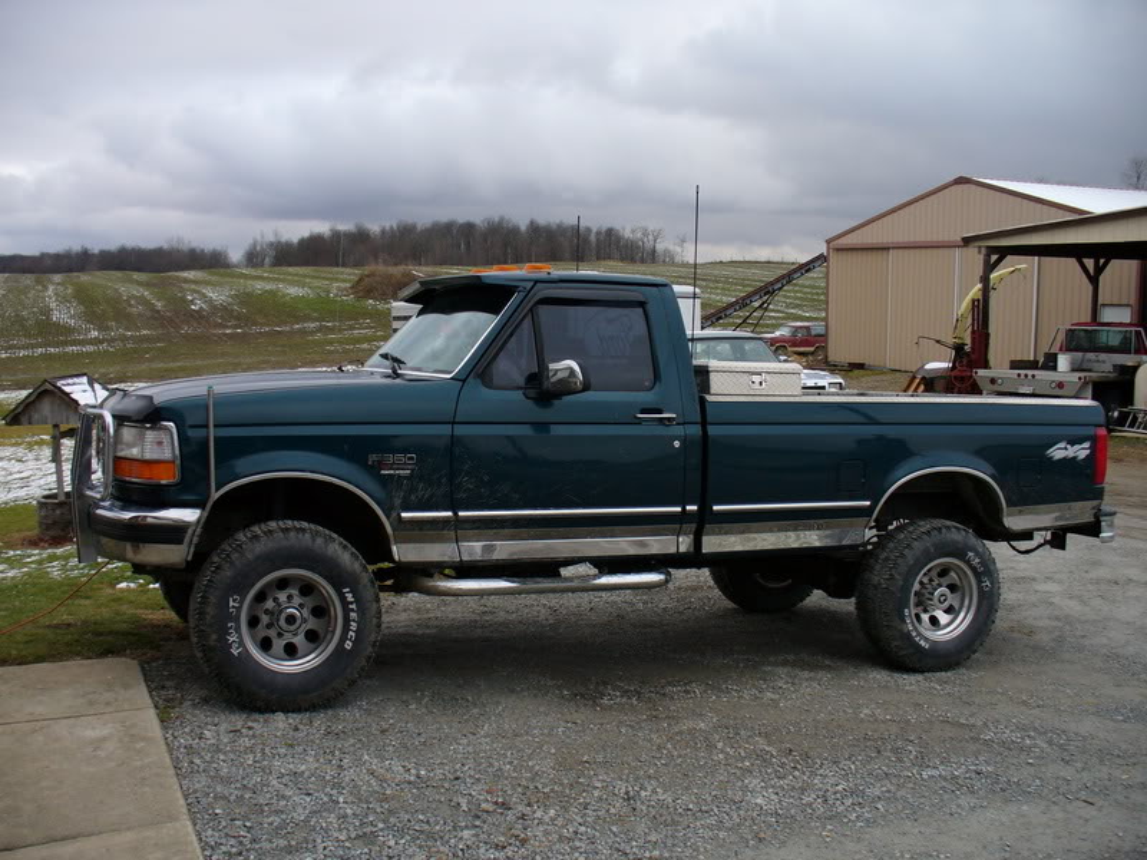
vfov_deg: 38.7
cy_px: 430
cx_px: 574
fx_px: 1226
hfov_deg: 50.1
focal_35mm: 37
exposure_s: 1/60
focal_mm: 6.1
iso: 100
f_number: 2.8
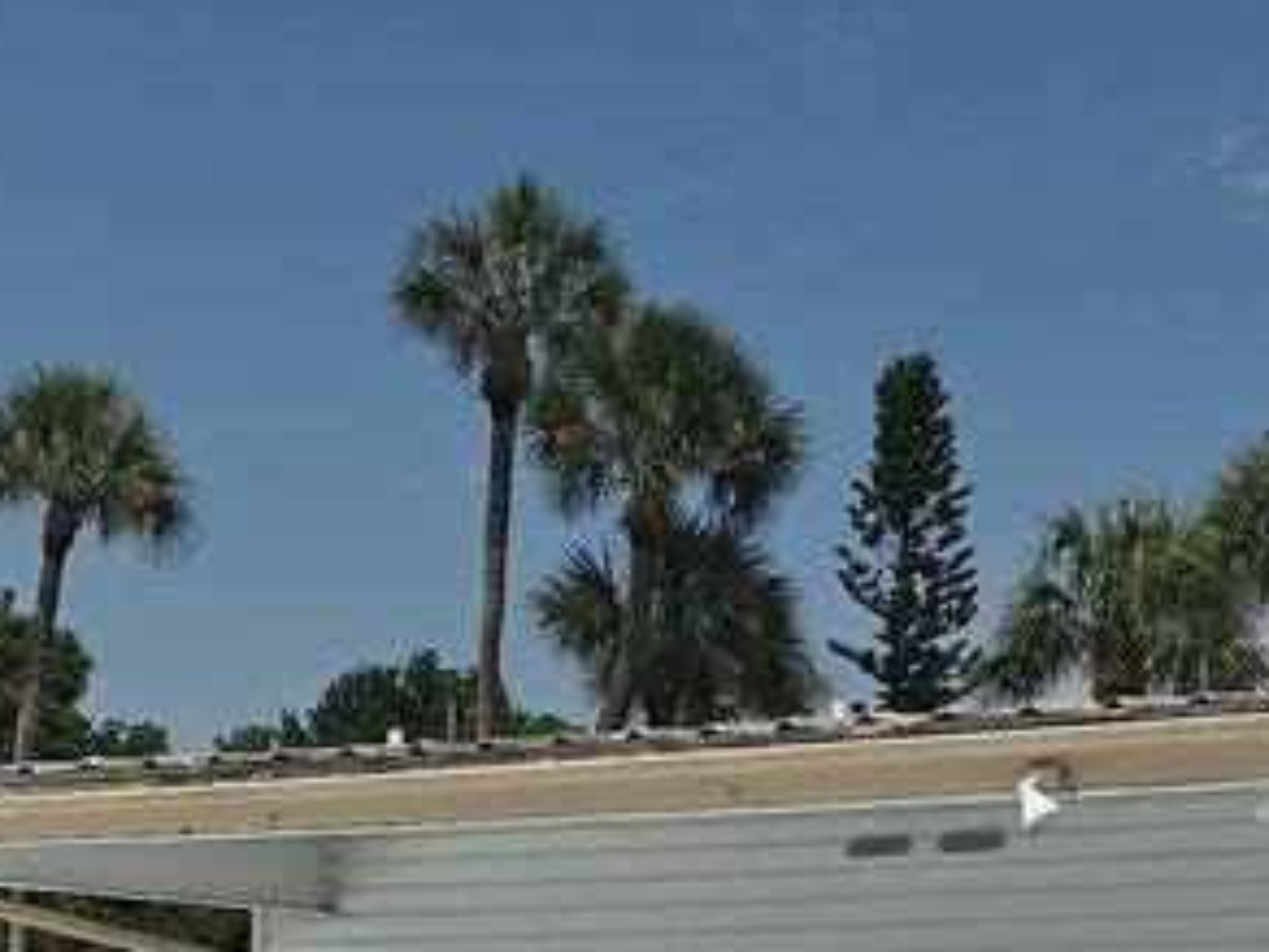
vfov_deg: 11.2
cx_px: 248
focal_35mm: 126
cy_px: 1543
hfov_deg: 15.5
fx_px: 4619
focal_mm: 6.3
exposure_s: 1/1723
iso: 12
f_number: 1.7
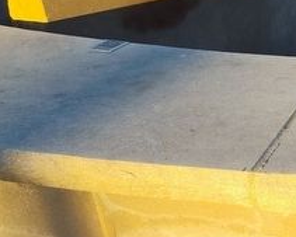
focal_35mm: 85
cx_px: 446
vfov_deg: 17.4
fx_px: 745
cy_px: 266
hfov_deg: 19.5
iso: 100
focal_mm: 5.56
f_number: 1.8
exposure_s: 1/301
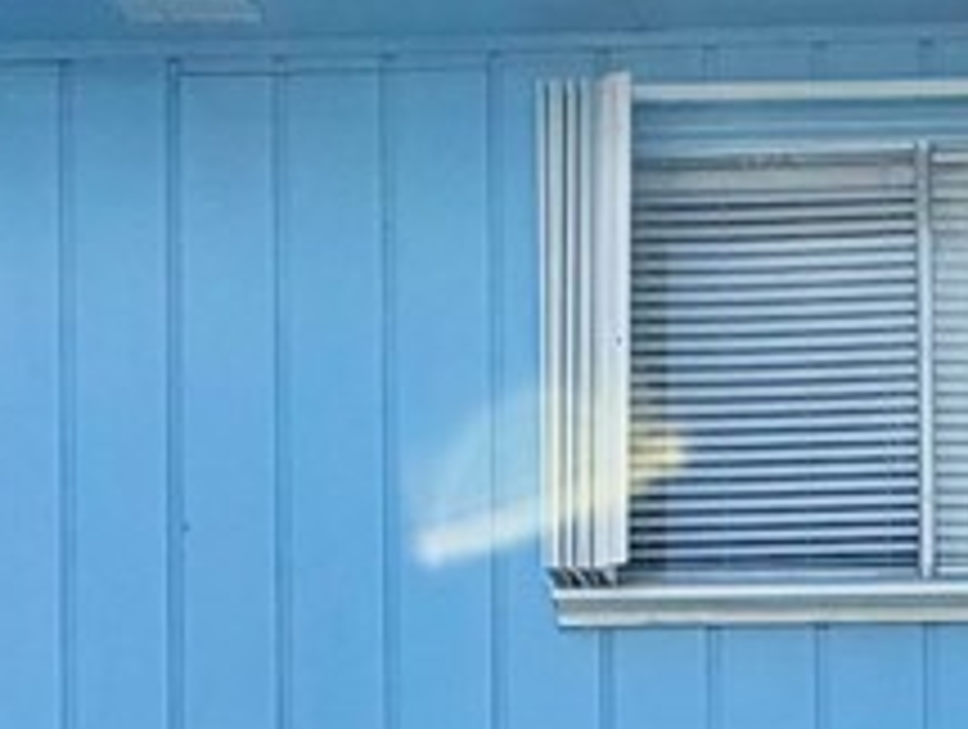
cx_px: 1166
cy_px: 1971
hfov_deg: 17.9
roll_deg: -0.1
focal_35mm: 104
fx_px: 2913
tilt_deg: +0.9
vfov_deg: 11.0
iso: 40
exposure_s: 1/726
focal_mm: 2.22
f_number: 2.2
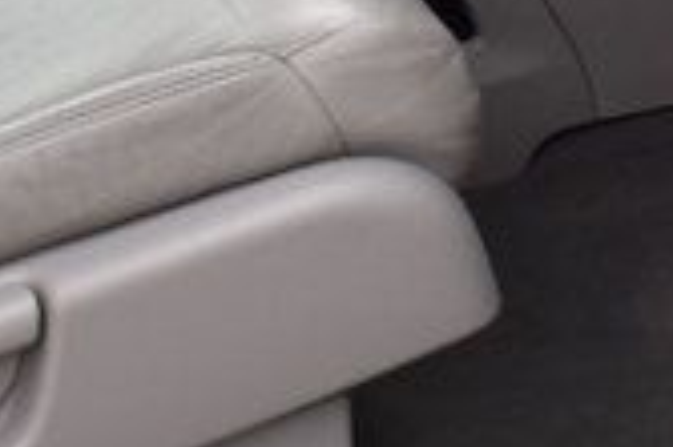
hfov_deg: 11.0
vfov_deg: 7.4
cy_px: -77
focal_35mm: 184
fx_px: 3436
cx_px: 737
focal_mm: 20
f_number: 9
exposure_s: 1/160
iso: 400
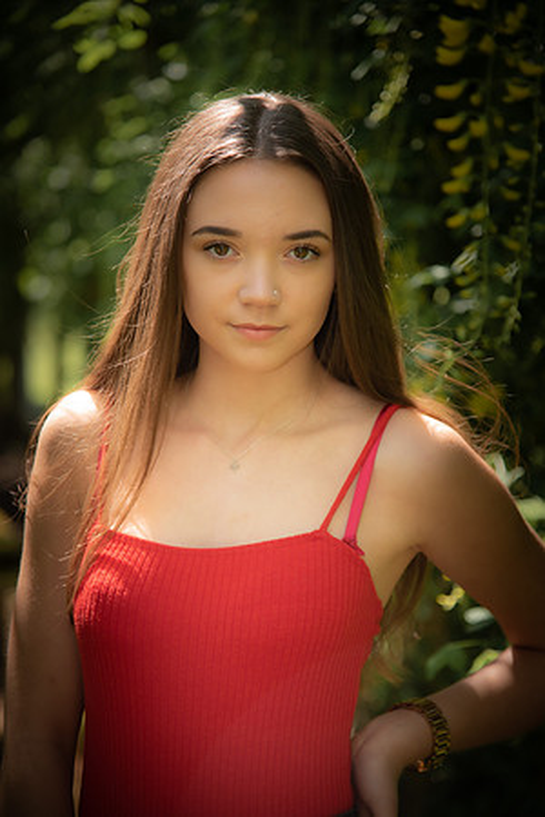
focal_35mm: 120
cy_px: 408
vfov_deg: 17.1
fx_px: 2725
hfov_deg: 11.4
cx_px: 272
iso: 100
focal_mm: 120
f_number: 4
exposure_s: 1/160
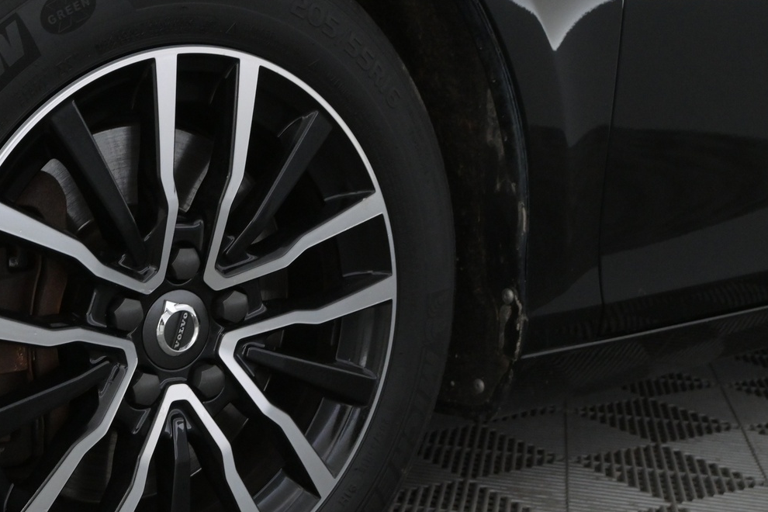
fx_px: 1178
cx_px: 141
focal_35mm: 55
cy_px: 314
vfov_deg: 24.5
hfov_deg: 34.8
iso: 2500
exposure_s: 1/100
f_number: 5.6
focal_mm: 22.5
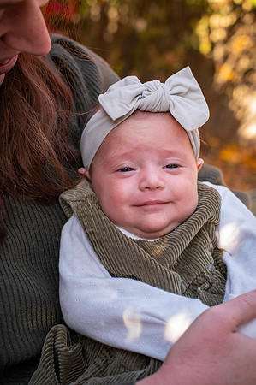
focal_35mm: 50
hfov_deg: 26.9
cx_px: 128
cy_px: 192
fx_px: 535
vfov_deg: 39.6
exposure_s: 1/2000
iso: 3200
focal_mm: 50
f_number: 5
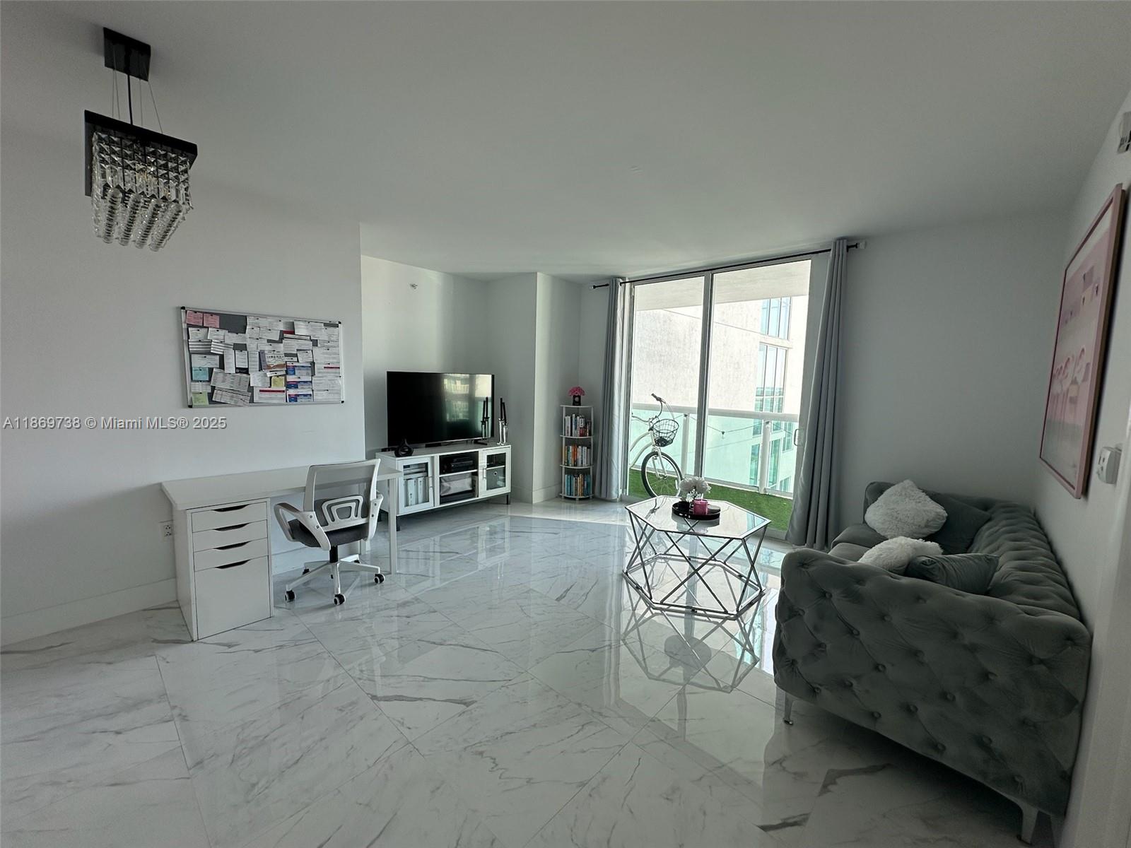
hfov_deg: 102.1
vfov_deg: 85.7
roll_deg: -1.9
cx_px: 566
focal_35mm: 14
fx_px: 457
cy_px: 424
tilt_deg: -5.9
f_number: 2.2
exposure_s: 1/191
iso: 40
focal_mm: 2.22
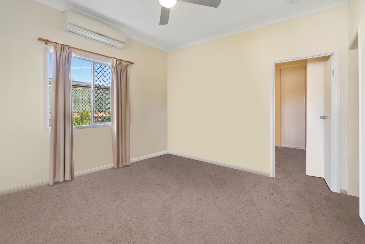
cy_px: 122
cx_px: 182
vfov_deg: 73.7
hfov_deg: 96.7
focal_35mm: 16
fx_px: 162
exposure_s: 1/60
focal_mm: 16
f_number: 6.3
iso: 1600
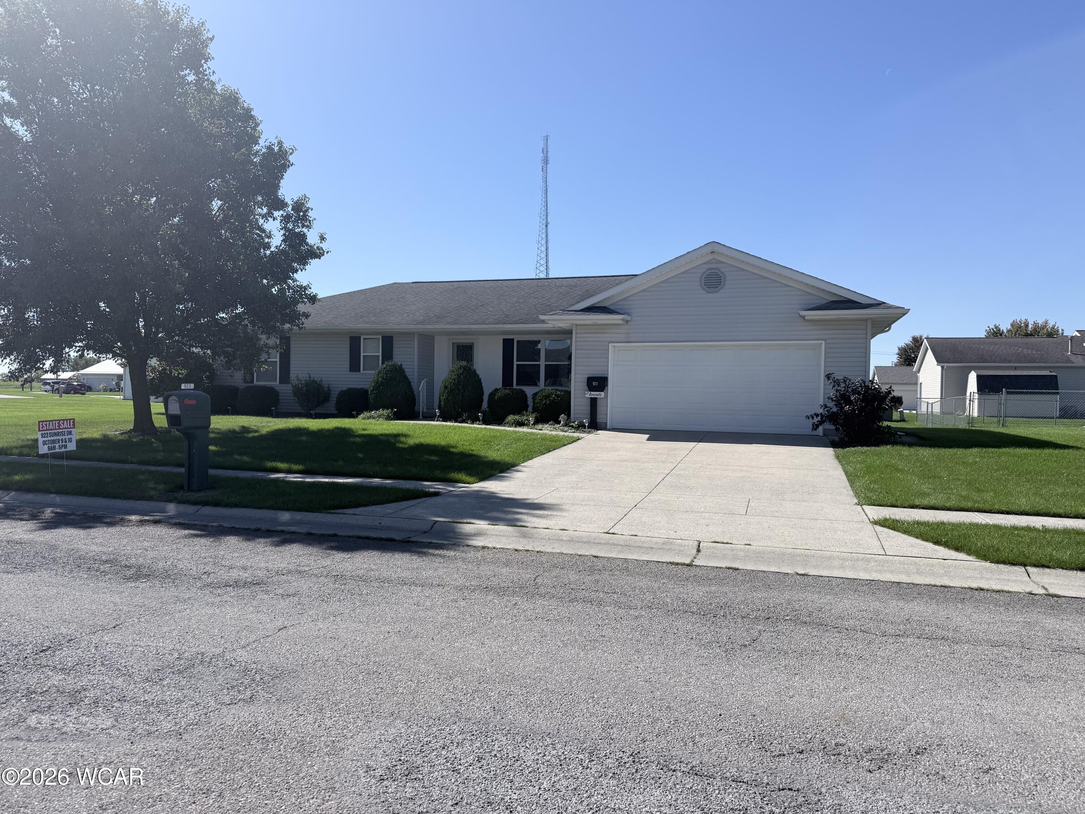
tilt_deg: -1.4
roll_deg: -1.2
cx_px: 542
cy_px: 407
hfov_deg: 71.6
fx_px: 752
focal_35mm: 24
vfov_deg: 56.8
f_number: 1.78
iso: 80
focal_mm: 6.76
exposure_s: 1/5319
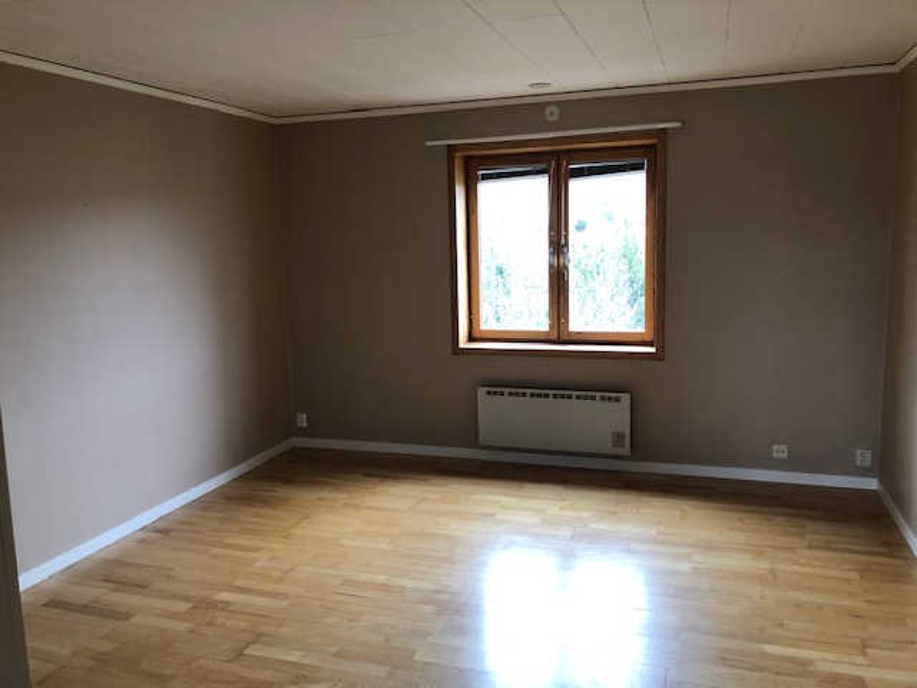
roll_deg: +2.2
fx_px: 742
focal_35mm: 28
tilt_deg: -8.3
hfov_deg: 63.4
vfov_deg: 49.7
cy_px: 344
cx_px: 458
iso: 40
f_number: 1.8
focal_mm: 3.99
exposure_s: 1/20
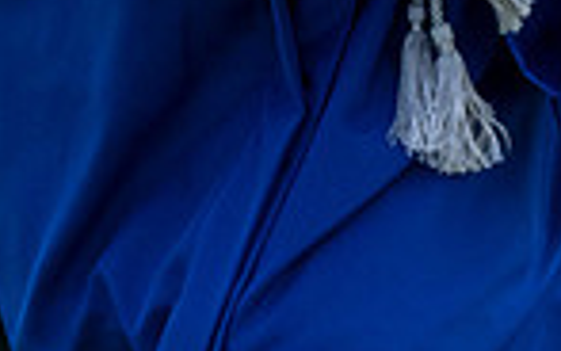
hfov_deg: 2.7
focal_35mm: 789
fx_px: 12068
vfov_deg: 1.7
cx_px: -278
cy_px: -839
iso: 200
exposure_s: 1/250
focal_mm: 70
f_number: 13
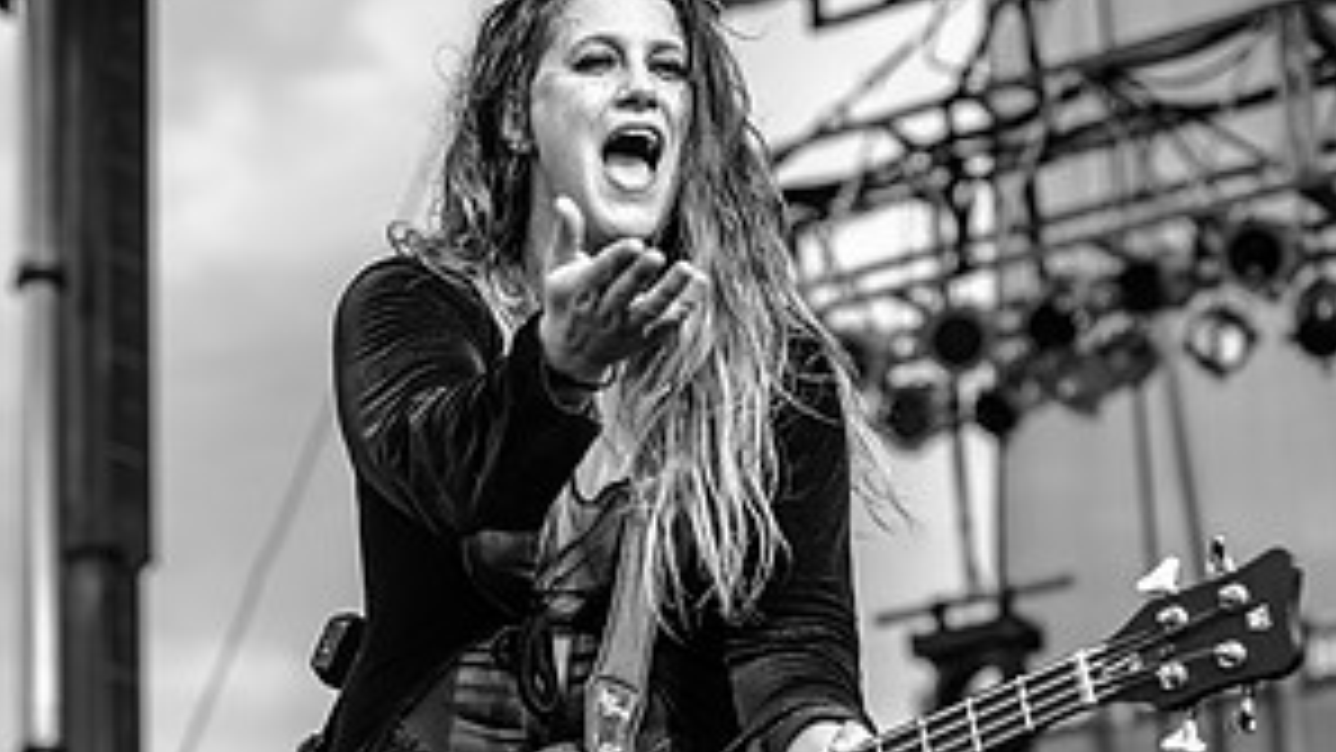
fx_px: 3932
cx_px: 668
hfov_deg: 19.3
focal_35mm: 111
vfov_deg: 10.7
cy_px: 950
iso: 125
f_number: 4
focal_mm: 70
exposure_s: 1/800
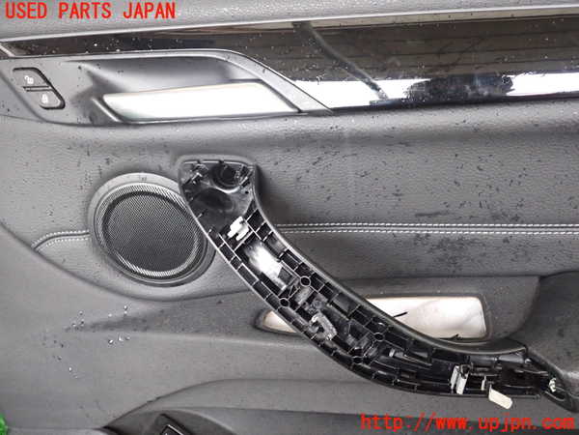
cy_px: 218
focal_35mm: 30
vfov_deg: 46.8
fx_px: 502
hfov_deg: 60.0
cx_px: 290
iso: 500
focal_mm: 5.4
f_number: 2.3
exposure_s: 1/30
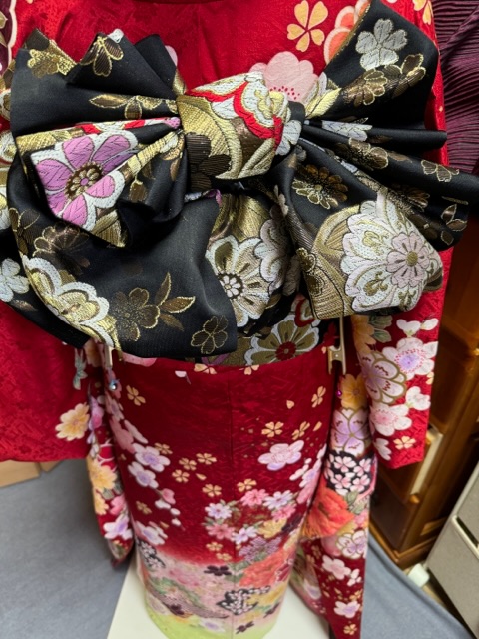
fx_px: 443
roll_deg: -0.9
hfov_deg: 56.8
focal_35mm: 24
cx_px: 240
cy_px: 320
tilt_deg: -37.4
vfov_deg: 71.6
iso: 250
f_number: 1.78
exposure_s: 1/60
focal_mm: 6.86
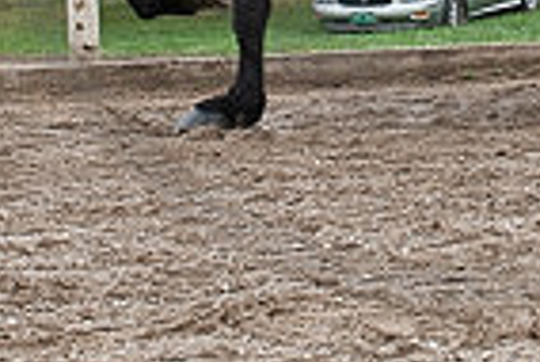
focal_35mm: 347
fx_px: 5210
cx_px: 453
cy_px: -196
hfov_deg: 5.9
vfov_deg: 4.0
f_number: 5.6
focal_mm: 98
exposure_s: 1/1000
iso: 1000
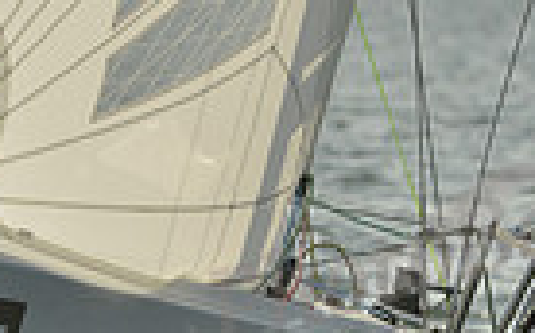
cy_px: 99
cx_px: 12
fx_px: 17541
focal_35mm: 1204
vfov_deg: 1.1
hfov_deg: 1.7
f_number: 9
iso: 280
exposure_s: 1/1600
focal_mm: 280
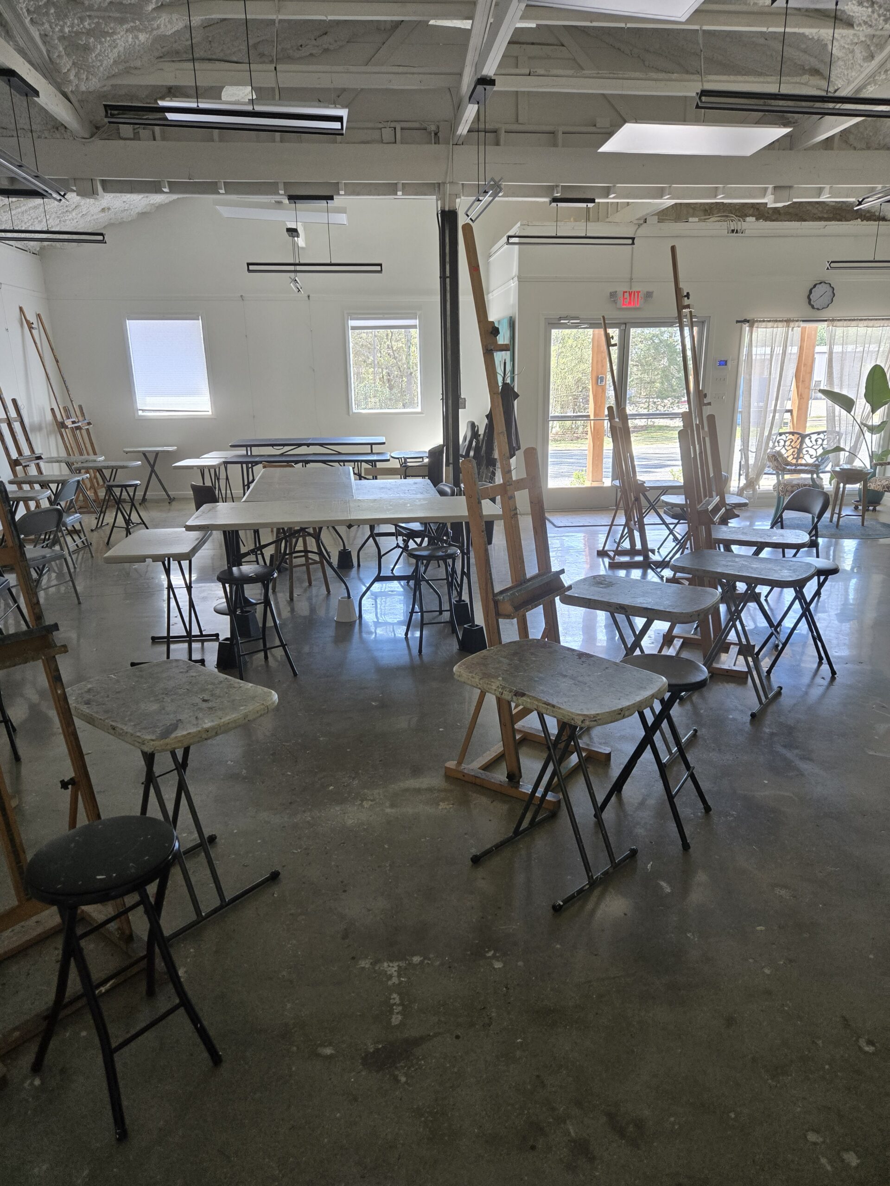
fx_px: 788
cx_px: 445
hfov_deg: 58.9
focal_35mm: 23
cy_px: 593
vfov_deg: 73.9
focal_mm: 5.4
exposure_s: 1/180
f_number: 1.8
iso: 200
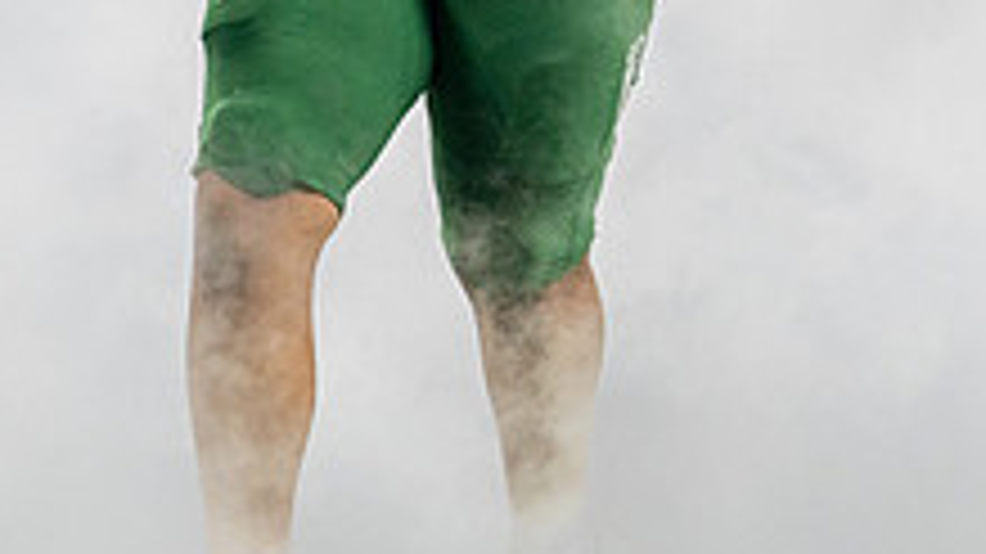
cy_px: -396
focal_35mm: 280
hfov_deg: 7.7
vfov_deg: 4.3
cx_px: 202
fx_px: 7318
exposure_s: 1/1000
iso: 1600
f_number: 2.8
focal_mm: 70
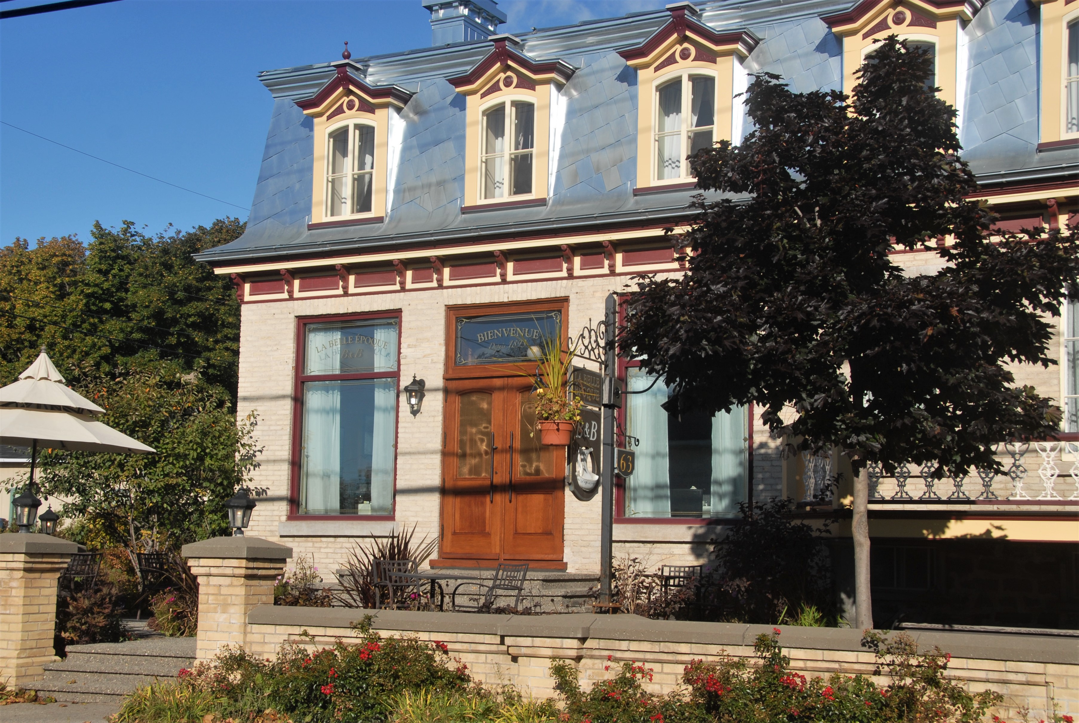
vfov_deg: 28.2
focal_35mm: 48
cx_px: 540
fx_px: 1440
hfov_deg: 41.1
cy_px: 362
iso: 100
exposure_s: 1/250
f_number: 8
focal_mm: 32
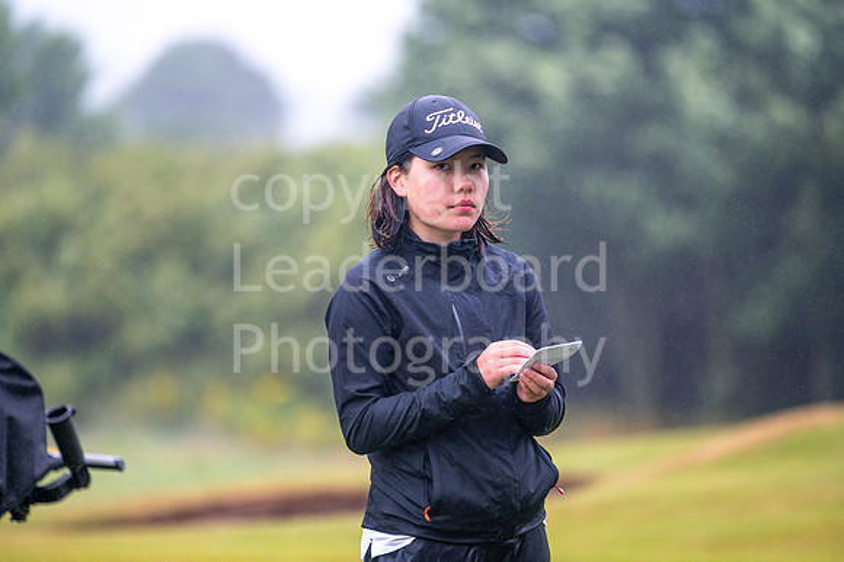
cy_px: 281
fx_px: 7029
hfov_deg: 6.9
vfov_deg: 4.6
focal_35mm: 300
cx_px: 422
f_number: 4
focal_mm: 300
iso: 500
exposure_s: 1/1250
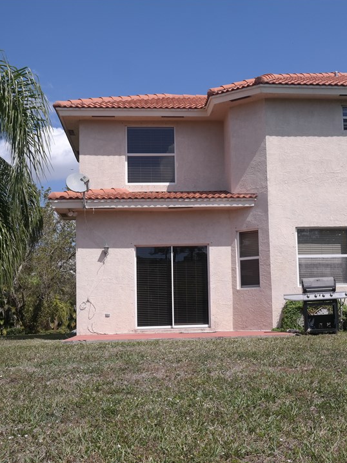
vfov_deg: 39.7
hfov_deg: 30.0
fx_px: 642
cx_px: 237
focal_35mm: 48
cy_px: 231
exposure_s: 1/400
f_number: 8
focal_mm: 22
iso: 100
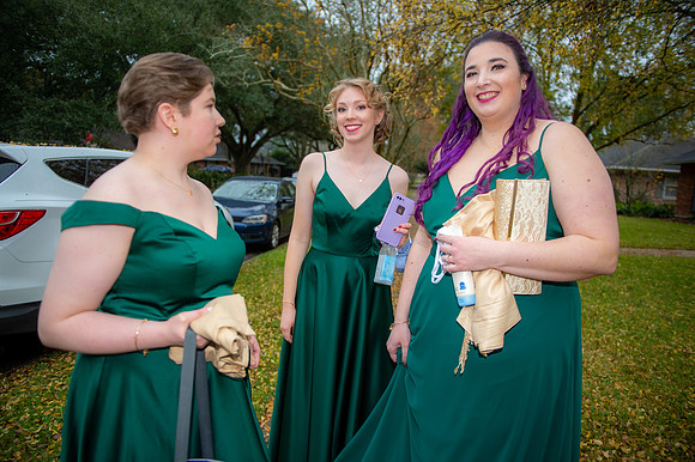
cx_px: 348
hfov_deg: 73.8
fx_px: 463
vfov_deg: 53.1
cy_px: 231
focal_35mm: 24
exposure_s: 1/500
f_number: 2.8
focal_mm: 24
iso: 320
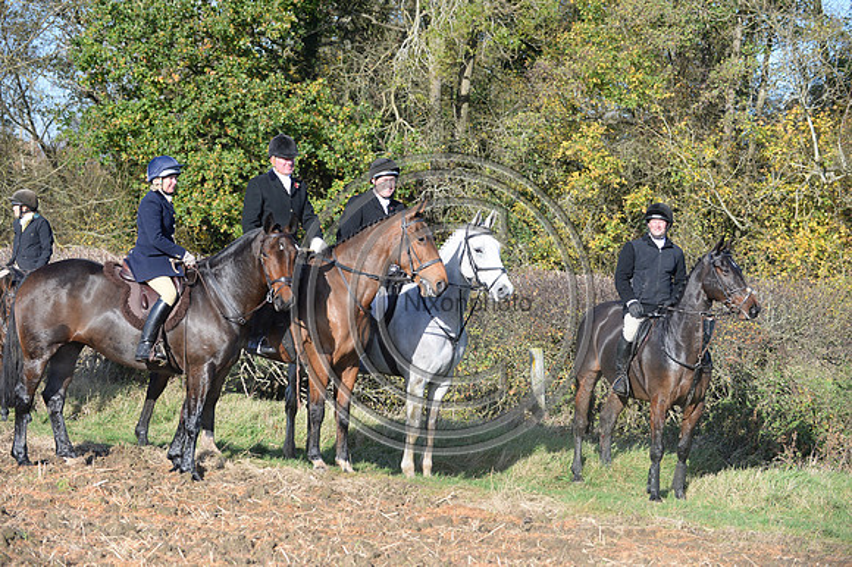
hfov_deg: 20.8
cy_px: 284
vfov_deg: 13.9
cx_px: 426
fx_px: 2318
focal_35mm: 98
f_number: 4.5
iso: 1000
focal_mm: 98
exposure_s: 1/2500
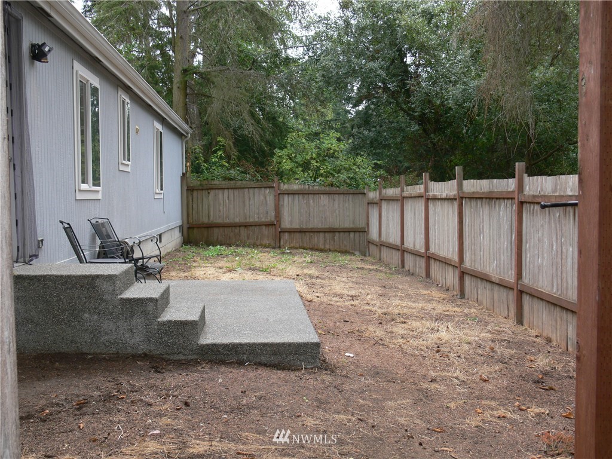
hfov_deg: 43.9
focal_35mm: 43
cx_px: 306
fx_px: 760
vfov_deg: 33.6
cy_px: 230
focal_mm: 9.1
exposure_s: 1/125
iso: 80
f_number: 4
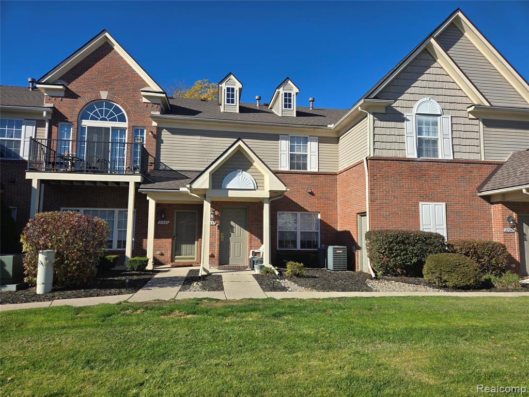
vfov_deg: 58.9
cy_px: 198
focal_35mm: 23
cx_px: 264
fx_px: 351
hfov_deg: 73.9
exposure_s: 1/1925
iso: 25
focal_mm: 5.4
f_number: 1.8
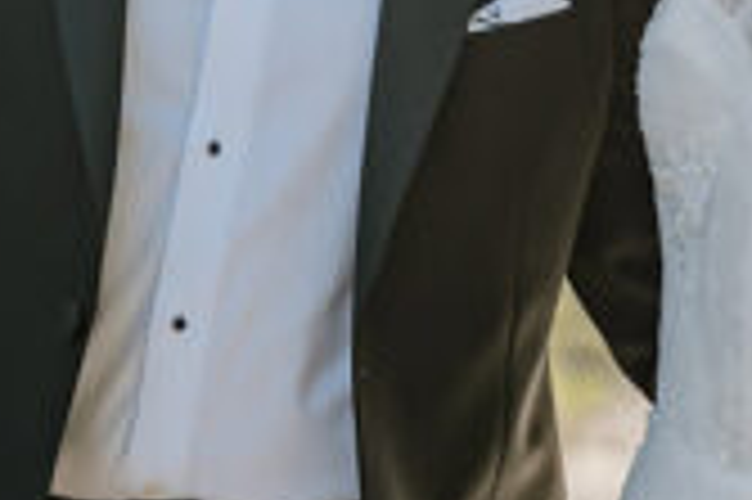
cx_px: 432
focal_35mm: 230
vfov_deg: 5.9
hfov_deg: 9.0
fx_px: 4800
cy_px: -86
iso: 50
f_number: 2.2
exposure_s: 1/500
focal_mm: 50
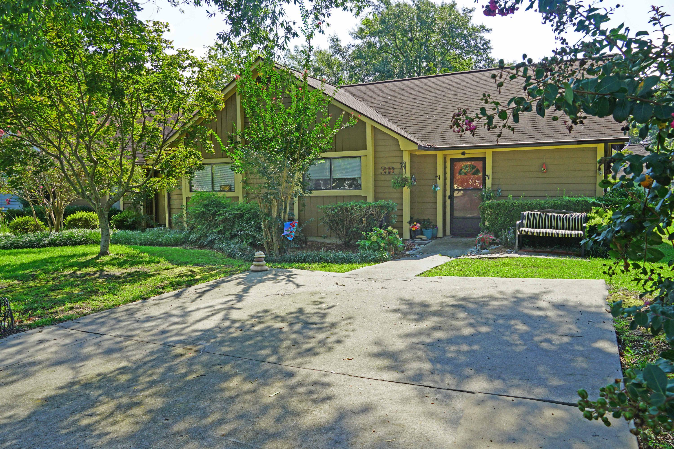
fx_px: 505
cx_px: 337
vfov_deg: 47.9
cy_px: 224
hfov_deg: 67.4
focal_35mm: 27
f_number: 9
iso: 100
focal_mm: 18
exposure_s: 1/100
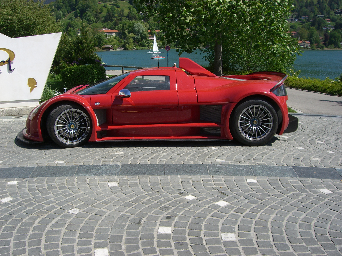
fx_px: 375
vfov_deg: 37.7
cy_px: 128
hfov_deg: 49.0
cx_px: 171
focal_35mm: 38
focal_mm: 6.2
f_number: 4.3
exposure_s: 1/640
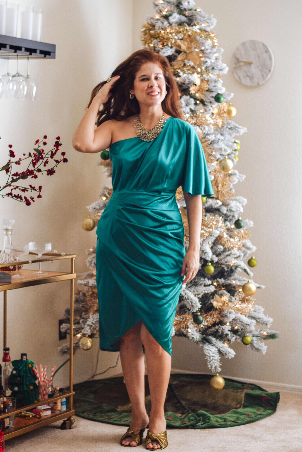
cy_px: 226
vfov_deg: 27.0
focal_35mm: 75
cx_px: 151
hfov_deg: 18.2
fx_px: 944
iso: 100
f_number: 1.8
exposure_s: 1/160
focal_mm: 50
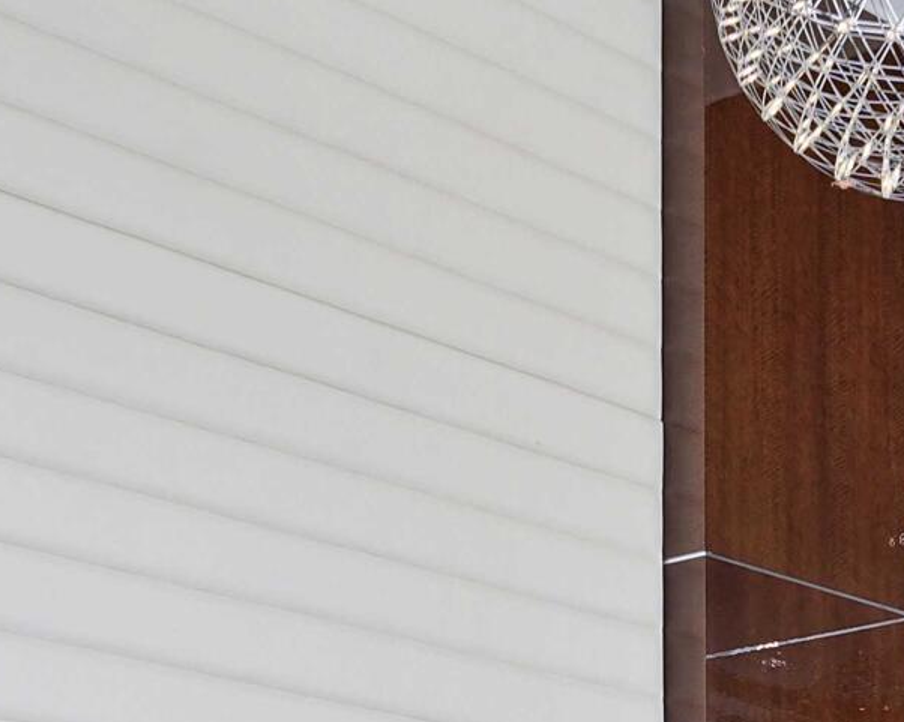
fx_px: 2754
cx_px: 839
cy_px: 1250
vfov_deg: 13.6
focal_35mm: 103
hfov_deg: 18.3
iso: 800
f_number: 7.1
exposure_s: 1/200
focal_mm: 22
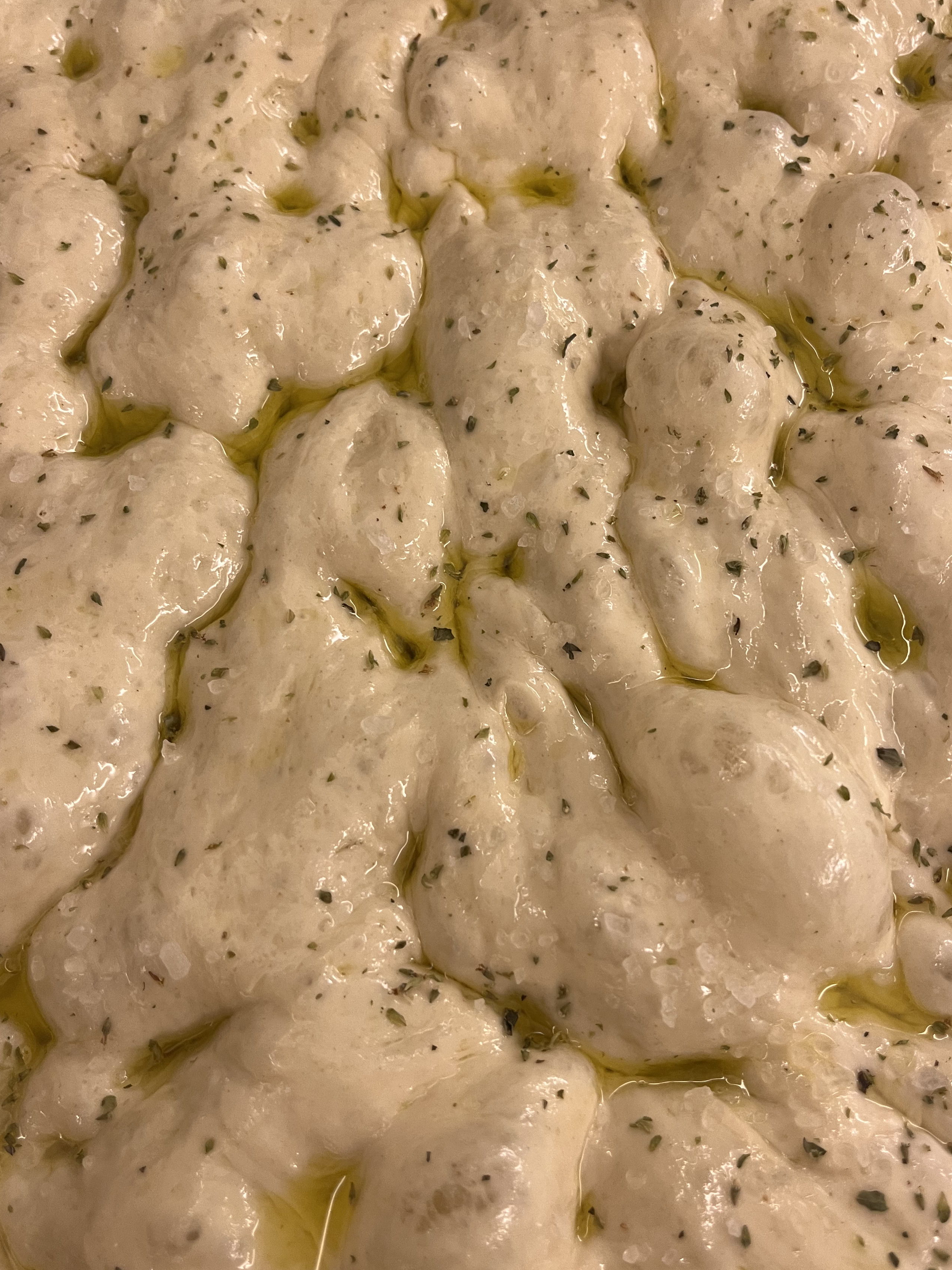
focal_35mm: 31
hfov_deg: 45.4
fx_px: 1137
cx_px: 513
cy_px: 615
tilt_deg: -68.6
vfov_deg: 58.3
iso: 100
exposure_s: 1/50
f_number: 1.6
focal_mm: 5.1
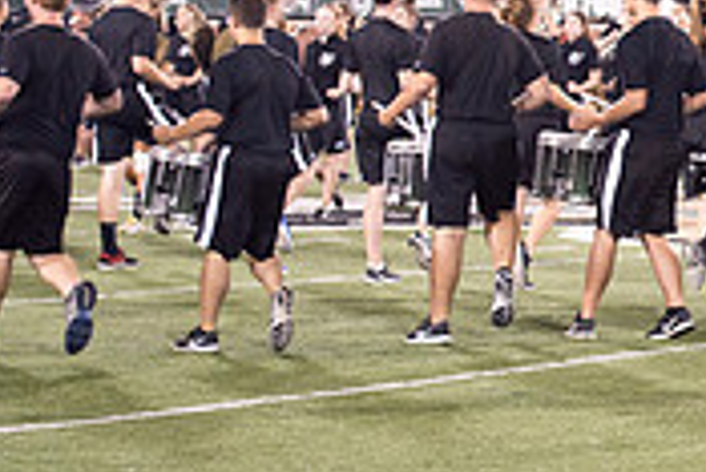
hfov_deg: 8.6
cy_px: 50
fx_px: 4553
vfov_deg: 5.9
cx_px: 1093
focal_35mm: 232
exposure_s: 1/320
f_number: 2.8
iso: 1000
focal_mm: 70
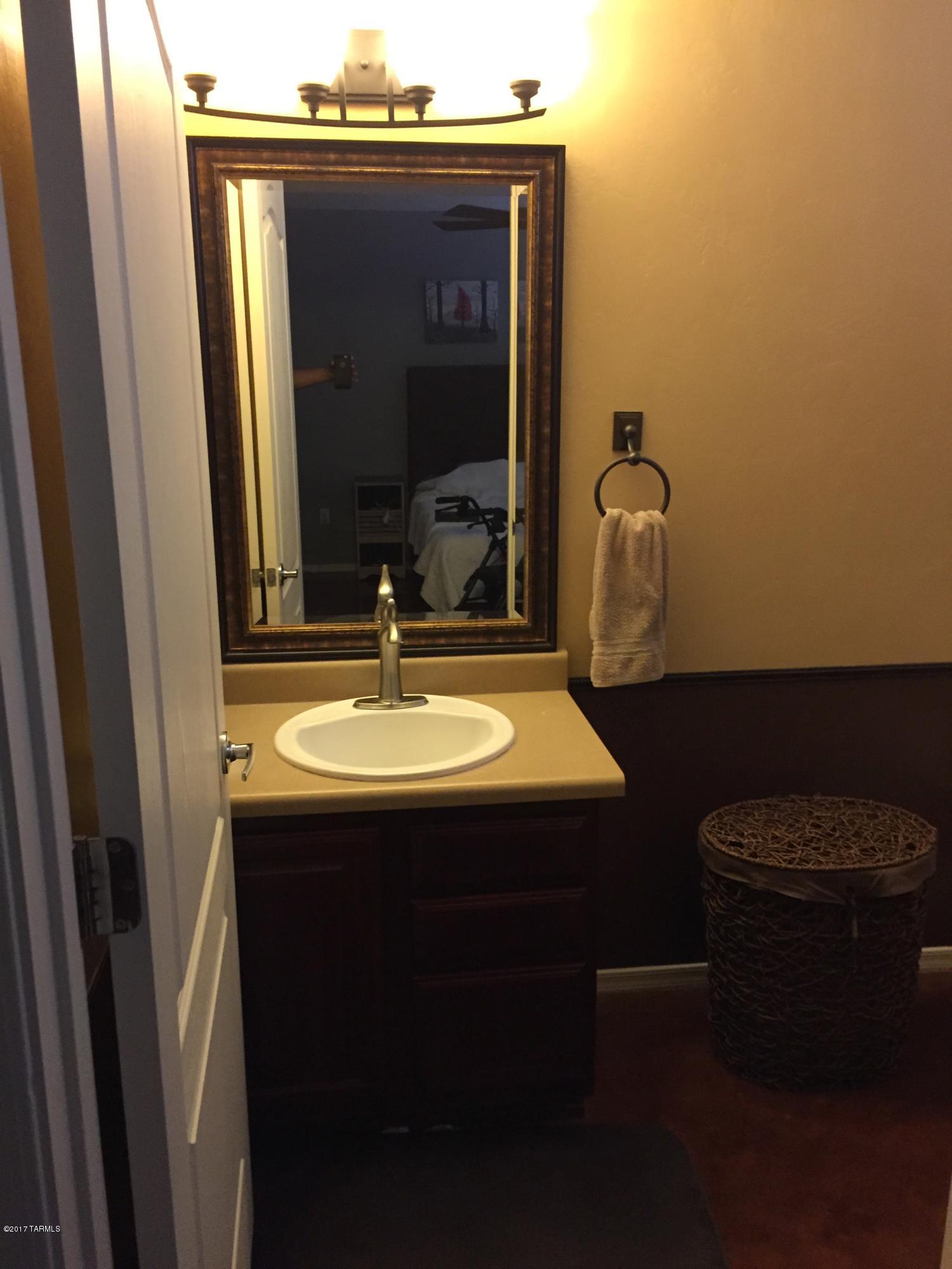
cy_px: 634
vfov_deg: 61.7
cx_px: 476
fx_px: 1063
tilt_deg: -13.5
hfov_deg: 48.2
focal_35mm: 29
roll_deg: +1.3
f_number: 2.2
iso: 250
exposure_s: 1/24
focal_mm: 4.15
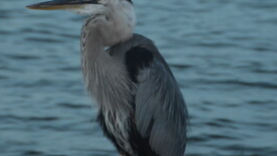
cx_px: 138
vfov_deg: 2.3
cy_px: 34
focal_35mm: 520
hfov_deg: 4.2
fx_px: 3822
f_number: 5.6
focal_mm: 200
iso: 1600
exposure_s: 1/15
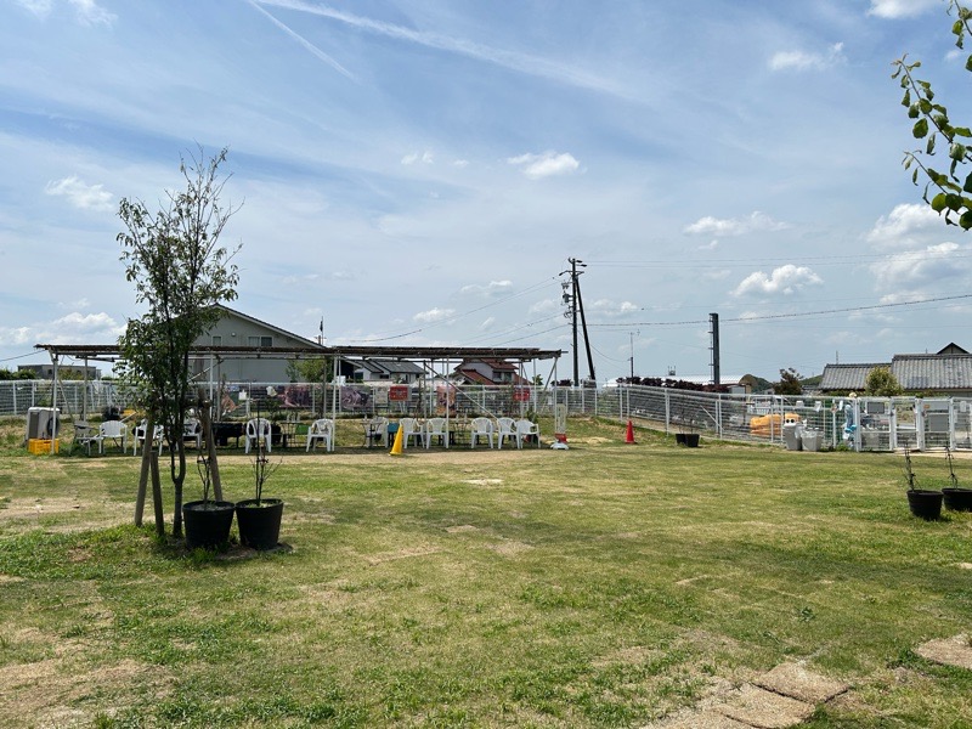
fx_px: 730
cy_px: 364
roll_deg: -0.7
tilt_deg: +1.7
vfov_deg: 53.1
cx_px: 486
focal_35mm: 26
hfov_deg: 67.3
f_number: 1.5
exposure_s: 1/9434
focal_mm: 5.7
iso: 50
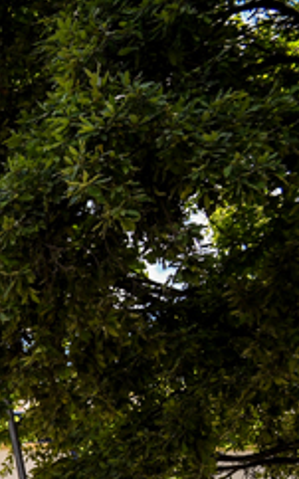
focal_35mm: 101
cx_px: -673
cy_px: 625
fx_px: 1318
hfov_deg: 9.4
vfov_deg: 19.0
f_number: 5.6
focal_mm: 24
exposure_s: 1/200
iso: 100
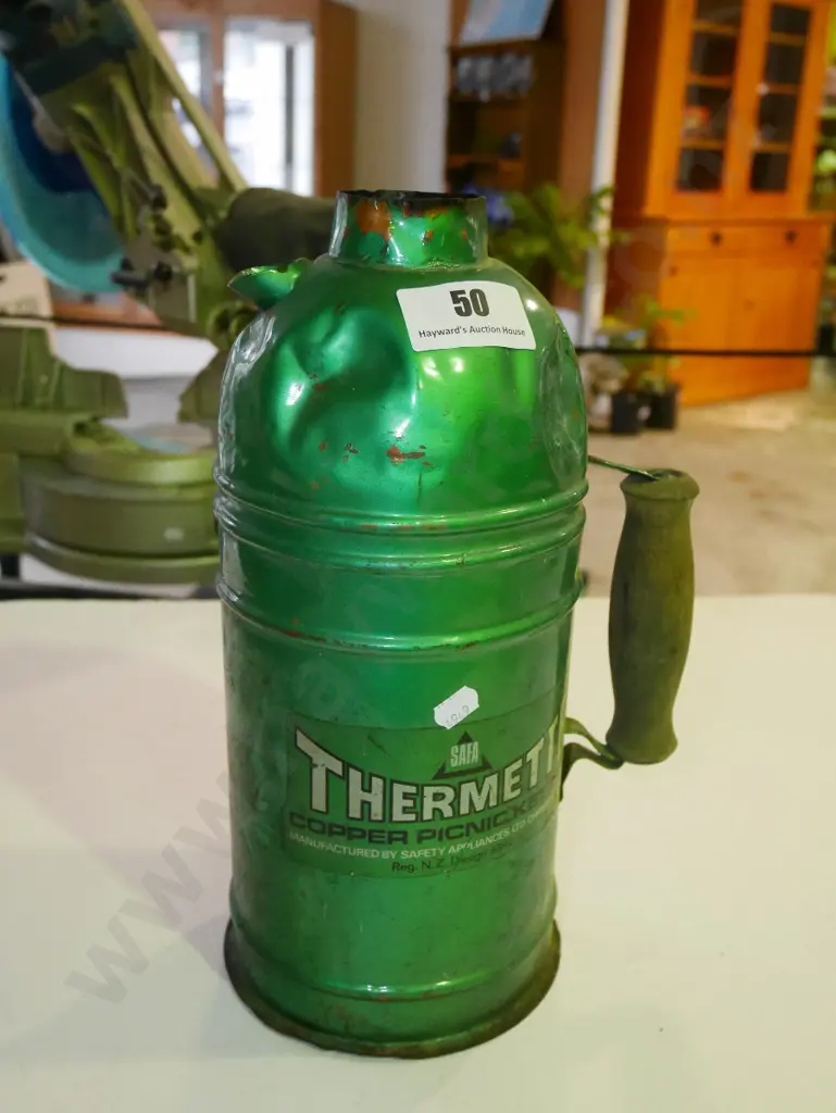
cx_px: 418
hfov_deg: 39.7
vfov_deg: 51.3
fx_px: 1158
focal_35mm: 36
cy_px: 556
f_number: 4.2
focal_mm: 18
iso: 3200
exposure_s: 1/125
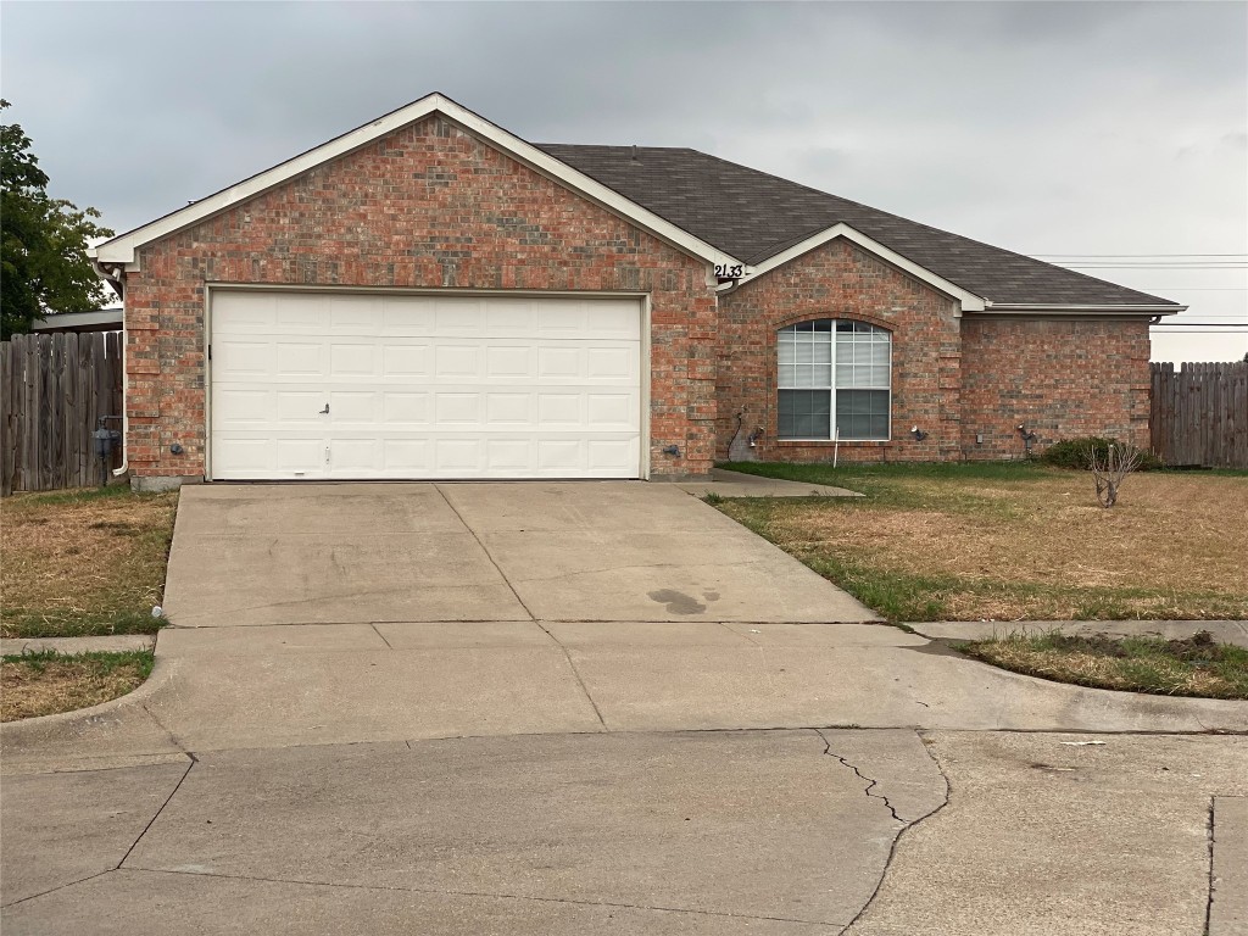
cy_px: 468
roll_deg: -0.9
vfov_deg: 28.0
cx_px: 624
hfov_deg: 36.8
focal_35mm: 52
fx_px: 1875
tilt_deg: -0.8
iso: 20
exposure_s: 1/615
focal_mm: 6
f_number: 2
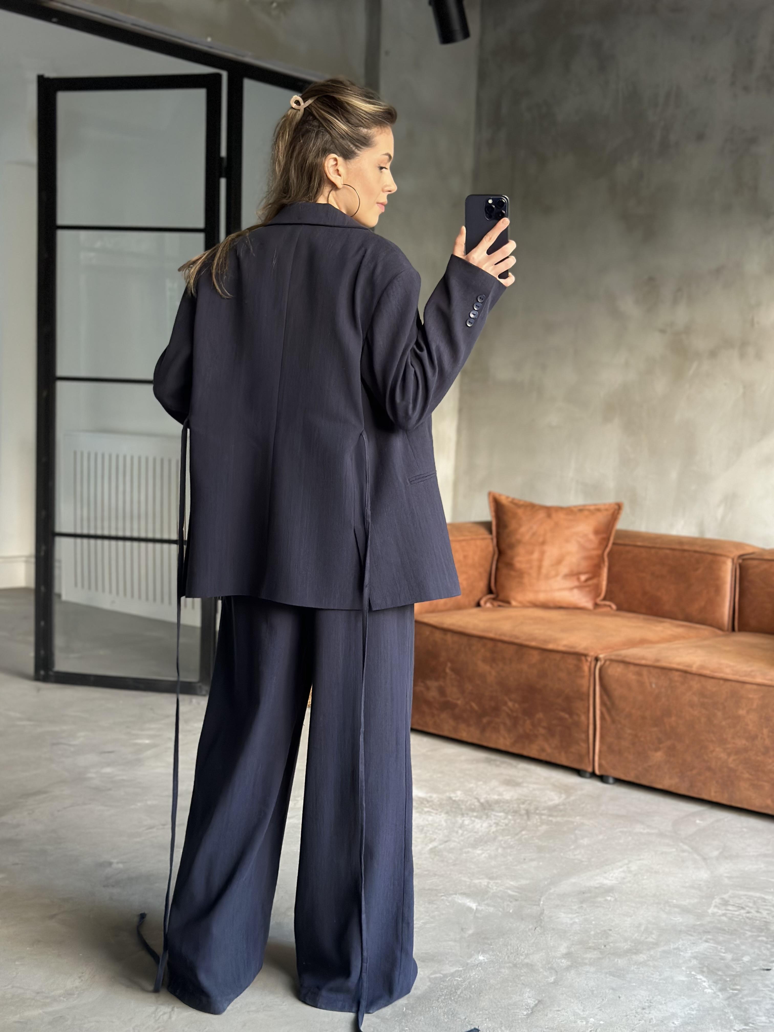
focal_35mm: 48
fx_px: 1431
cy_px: 516
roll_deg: -0.4
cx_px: 387
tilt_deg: -17.9
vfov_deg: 39.7
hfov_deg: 30.3
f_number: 1.78
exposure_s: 1/60
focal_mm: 6.86
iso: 250
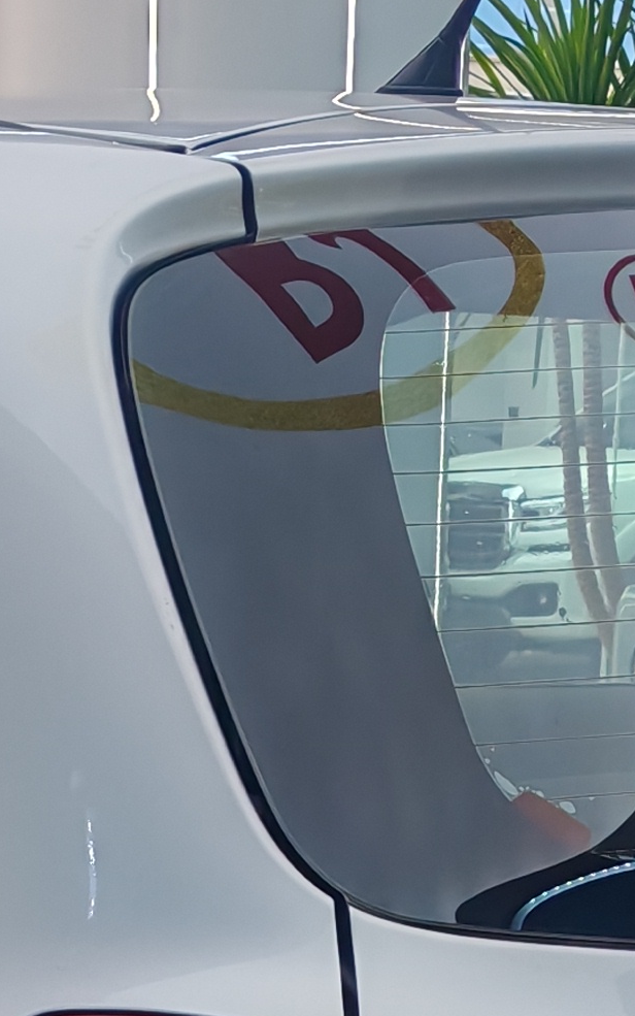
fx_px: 3294
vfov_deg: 16.2
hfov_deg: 10.9
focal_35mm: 119
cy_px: 1461
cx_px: -39
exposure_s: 1/130
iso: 50
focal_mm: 5.52
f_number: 1.95
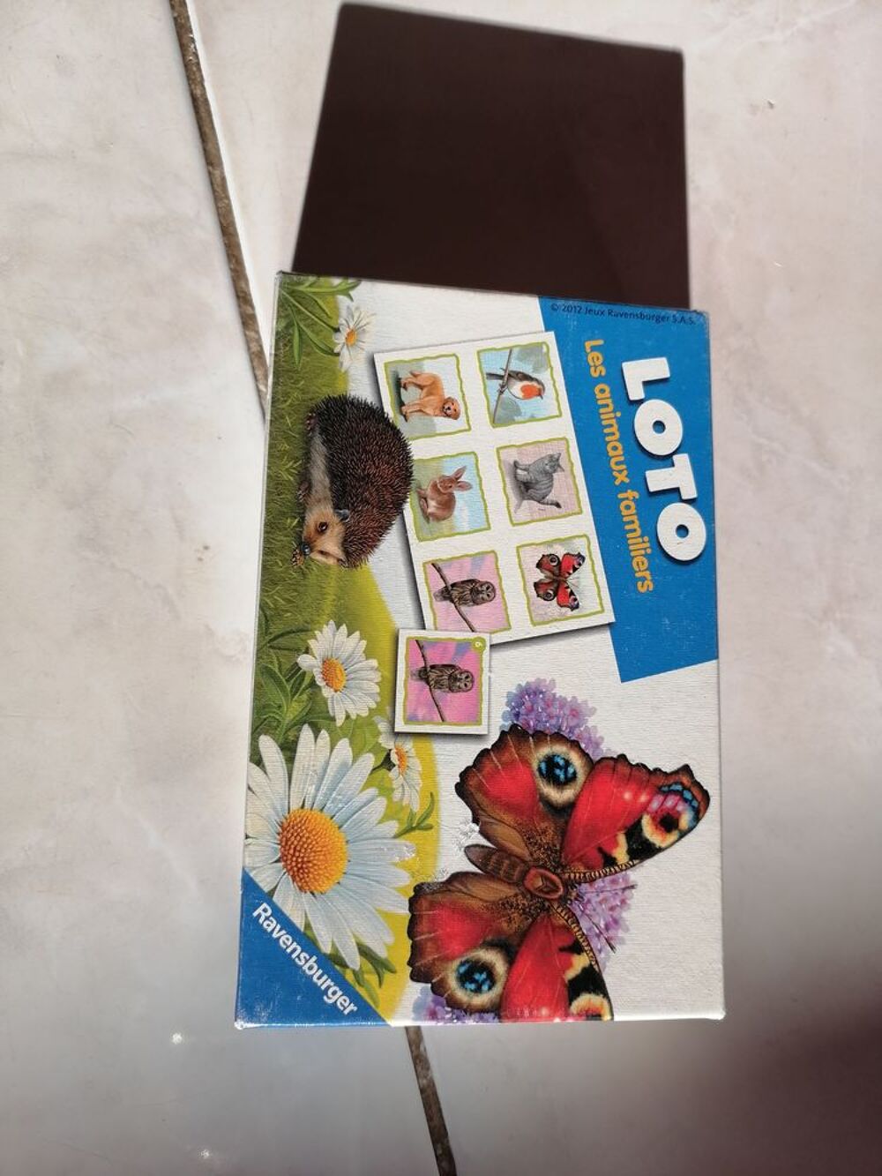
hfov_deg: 53.1
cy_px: 588
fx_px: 883
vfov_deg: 67.3
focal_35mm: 26
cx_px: 441
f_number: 1.8
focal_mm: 5.3
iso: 50
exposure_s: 1/697
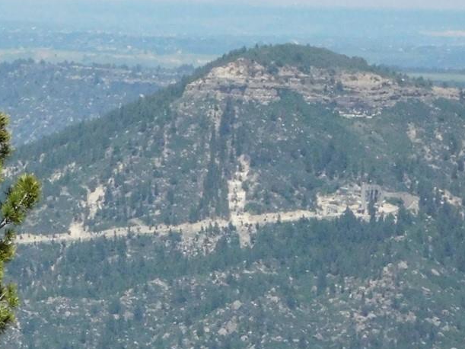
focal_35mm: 608
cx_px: 42
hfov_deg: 3.3
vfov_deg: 2.4
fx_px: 8166
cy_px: 267
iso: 800
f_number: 11.2
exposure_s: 1/1000
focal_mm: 41.3
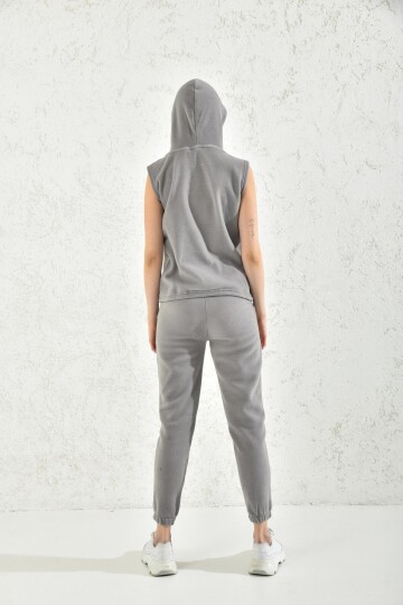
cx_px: 202
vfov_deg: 39.6
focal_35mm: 50
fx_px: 840
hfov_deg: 27.0
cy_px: 302
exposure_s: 1/160
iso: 100
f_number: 7.1
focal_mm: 50
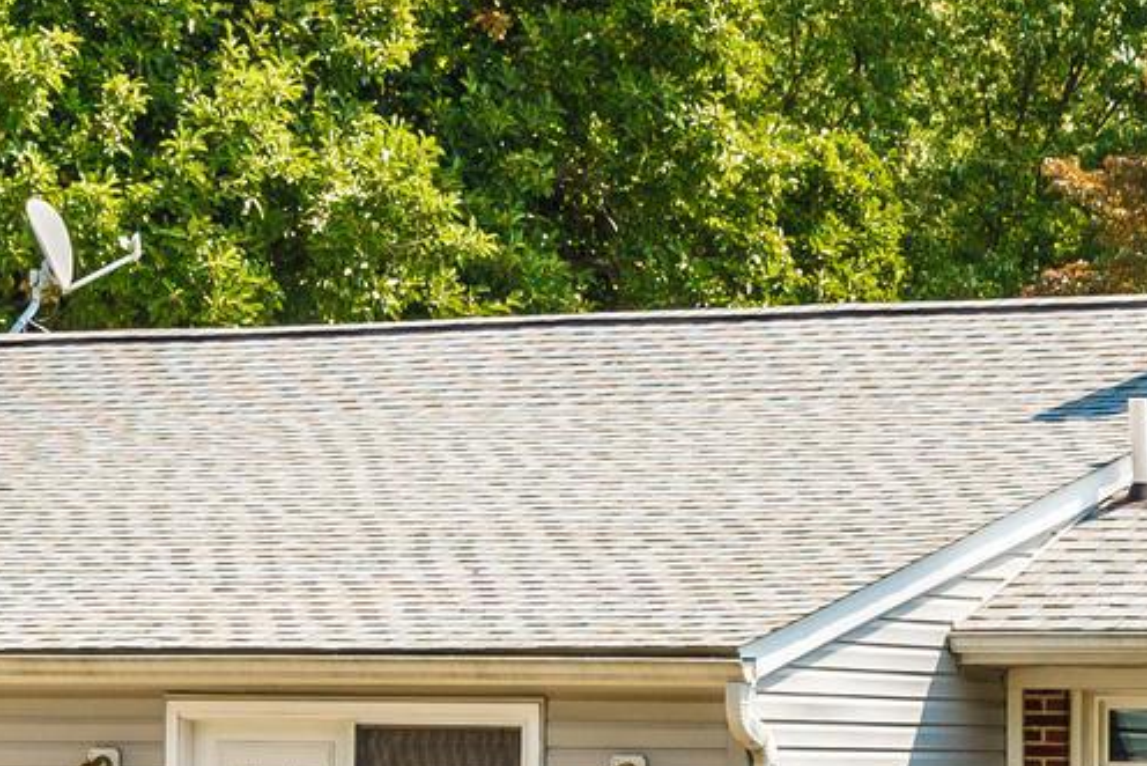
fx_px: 3155
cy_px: 786
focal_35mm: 99
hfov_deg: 20.3
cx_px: 985
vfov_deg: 13.6
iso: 200
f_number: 8
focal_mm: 24
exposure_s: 1/500
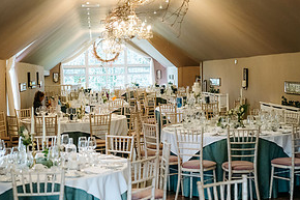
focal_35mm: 70
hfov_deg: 28.9
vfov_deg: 19.4
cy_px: 100
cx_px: 141
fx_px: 583
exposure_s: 1/250
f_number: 2.5
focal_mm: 35
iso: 1600
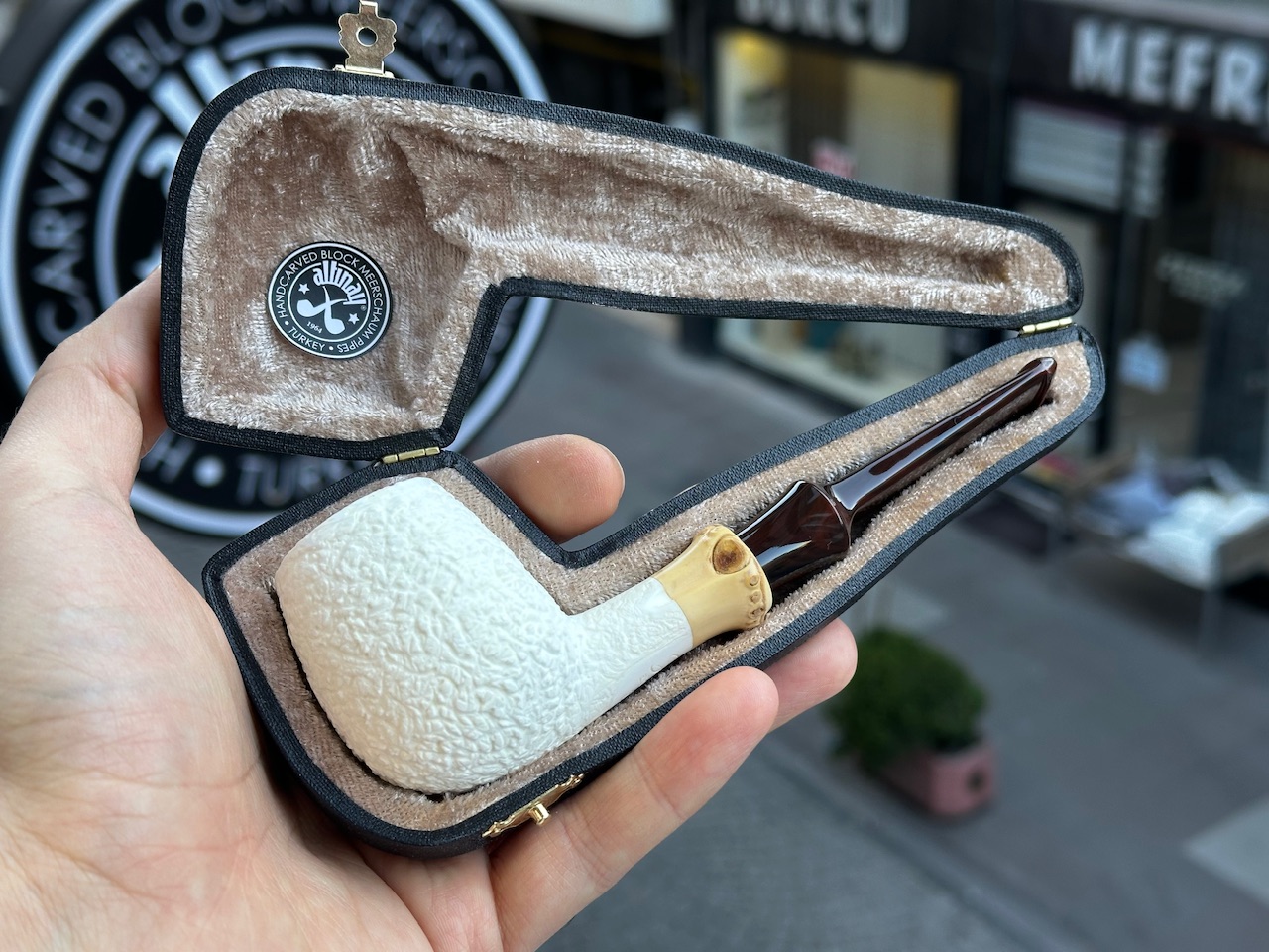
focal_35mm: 48
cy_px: 476
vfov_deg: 30.3
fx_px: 1760
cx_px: 634
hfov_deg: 39.7
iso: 50
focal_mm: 6.86
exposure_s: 1/100
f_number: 1.78
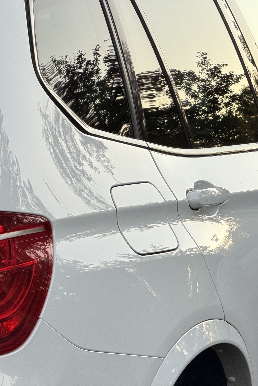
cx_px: 206
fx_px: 1988
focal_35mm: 185
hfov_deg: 7.4
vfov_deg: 11.1
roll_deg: +2.2
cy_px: 177
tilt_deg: -4.9
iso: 250
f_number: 2.8
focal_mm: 16.89
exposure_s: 1/121
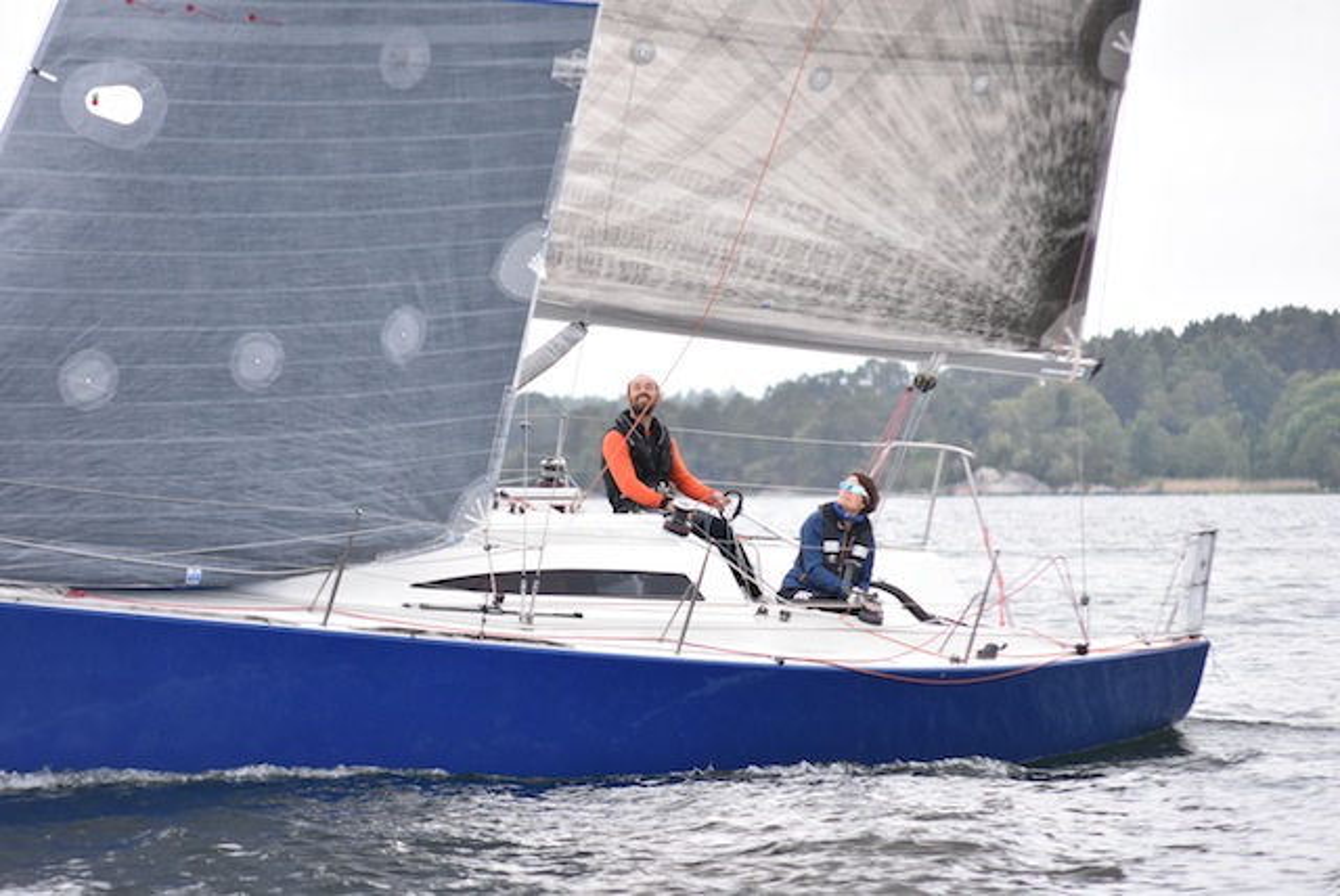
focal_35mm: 225
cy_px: 448
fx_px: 8382
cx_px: 670
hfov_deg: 9.1
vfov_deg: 6.1
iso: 800
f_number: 4
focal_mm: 150
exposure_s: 1/1000
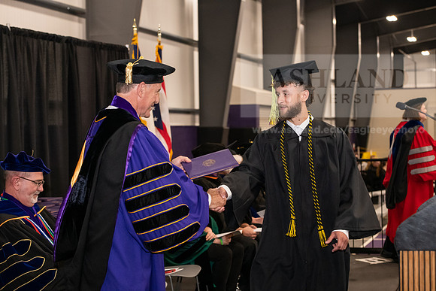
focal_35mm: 70
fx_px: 848
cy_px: 146
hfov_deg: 28.8
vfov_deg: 19.5
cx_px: 218
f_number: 5
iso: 2500
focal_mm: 70
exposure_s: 1/200
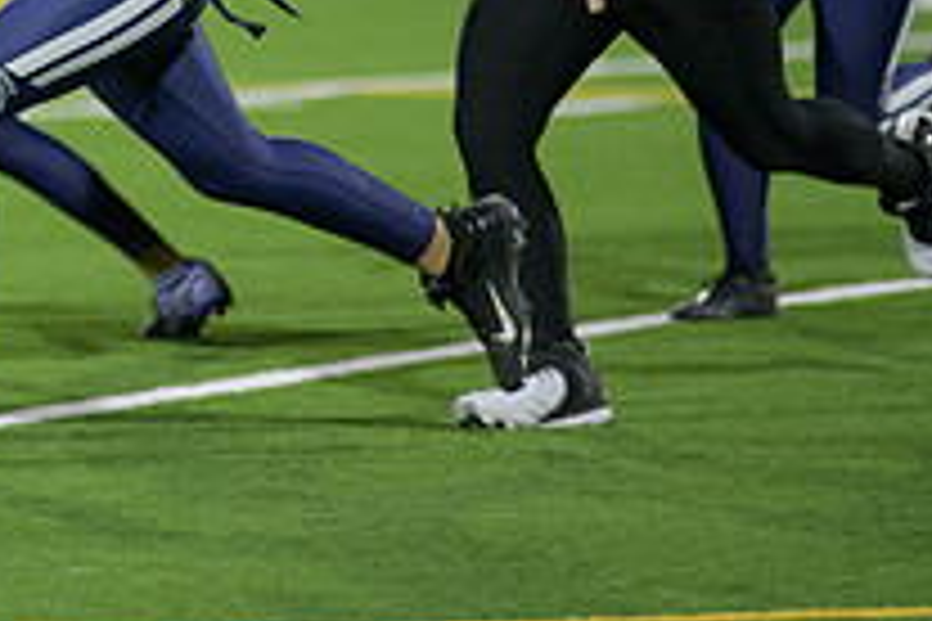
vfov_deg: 2.5
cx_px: -122
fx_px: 14497
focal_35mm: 560
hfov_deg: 3.7
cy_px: -218
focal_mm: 200
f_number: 2.8
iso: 2800
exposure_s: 1/640
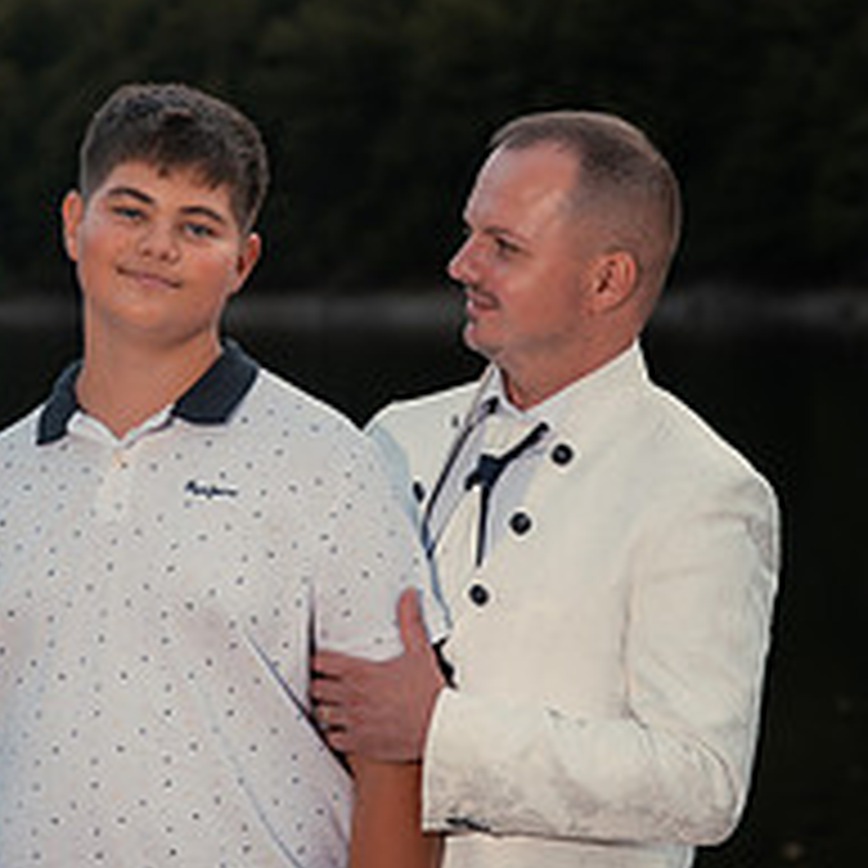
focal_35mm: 115
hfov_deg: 15.1
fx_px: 3262
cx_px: 355
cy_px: 445
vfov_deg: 15.2
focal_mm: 58
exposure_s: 1/500
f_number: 2.8
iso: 320
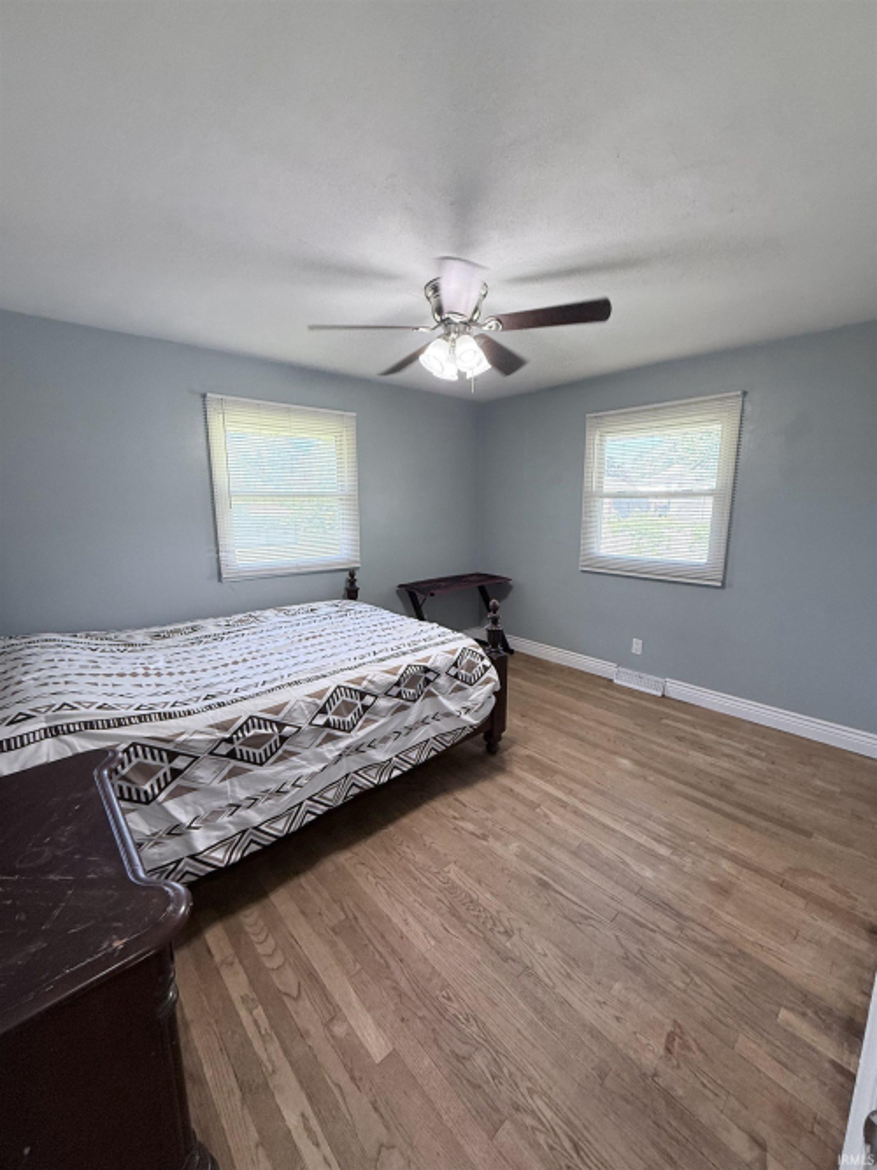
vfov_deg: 102.1
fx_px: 473
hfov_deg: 85.7
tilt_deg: -10.3
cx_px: 438
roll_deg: -0.2
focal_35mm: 14
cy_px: 585
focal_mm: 2.22
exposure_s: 1/120
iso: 250
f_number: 2.2
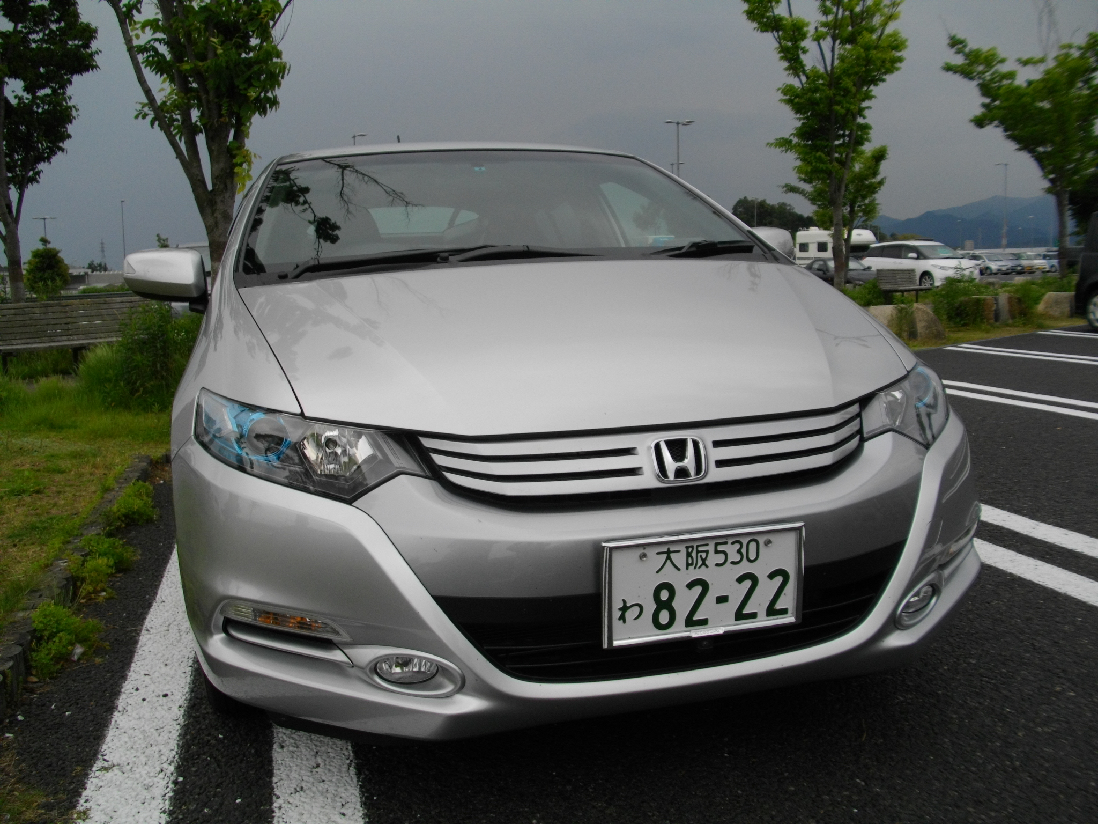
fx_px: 1015
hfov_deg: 56.8
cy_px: 412
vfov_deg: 44.2
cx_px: 549
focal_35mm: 32
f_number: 2.9
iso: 100
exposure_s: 1/320
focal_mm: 5.7
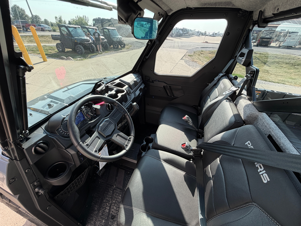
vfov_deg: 85.7
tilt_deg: -35.2
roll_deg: -2.8
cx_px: 150
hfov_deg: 102.1
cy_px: 113
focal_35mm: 14
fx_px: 122
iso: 64
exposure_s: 1/472
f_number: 2.2
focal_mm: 2.22
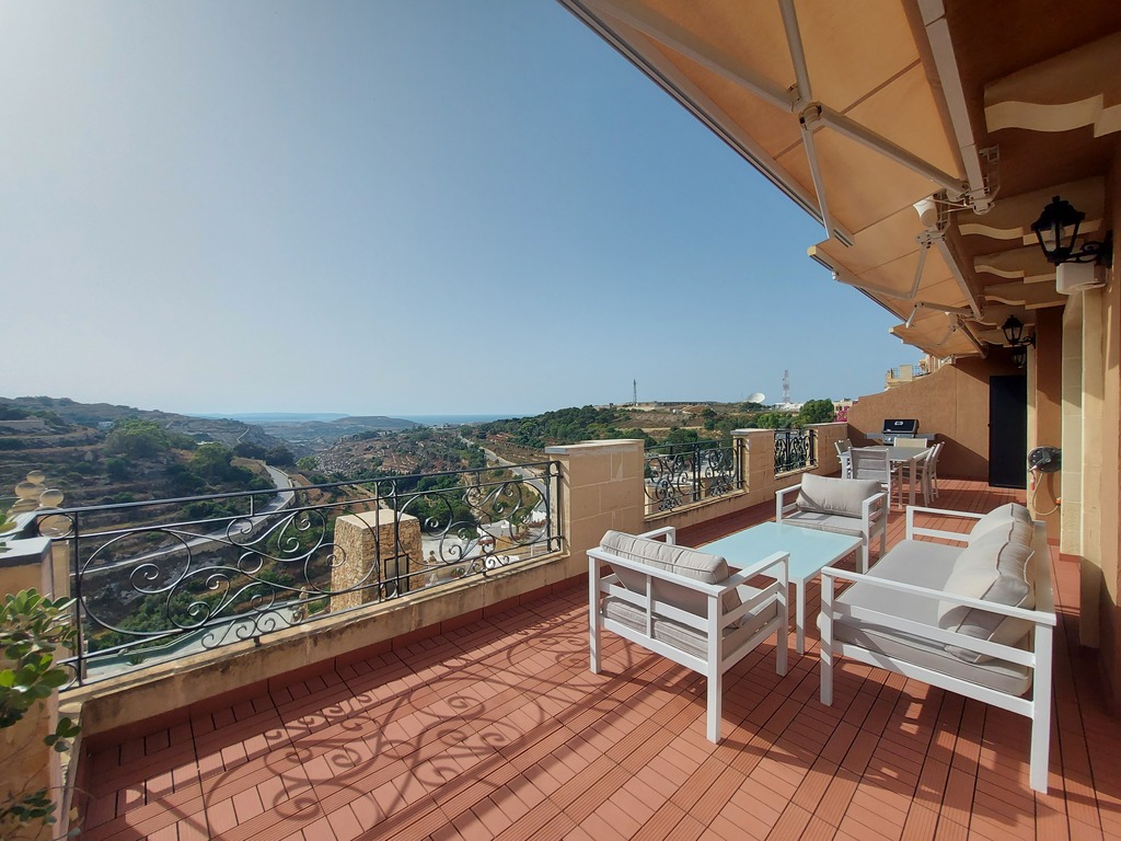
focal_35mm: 13
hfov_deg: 106.2
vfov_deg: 89.9
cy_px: 420
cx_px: 560
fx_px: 421
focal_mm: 1.74
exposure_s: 1/3063
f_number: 2.2
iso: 50
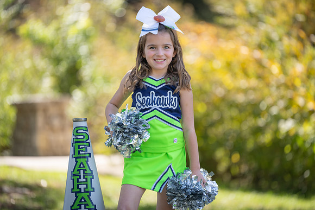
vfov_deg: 7.3
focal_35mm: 188
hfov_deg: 10.9
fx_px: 1647
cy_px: 105
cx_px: 158
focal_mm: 188
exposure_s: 1/400
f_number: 2.8
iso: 100
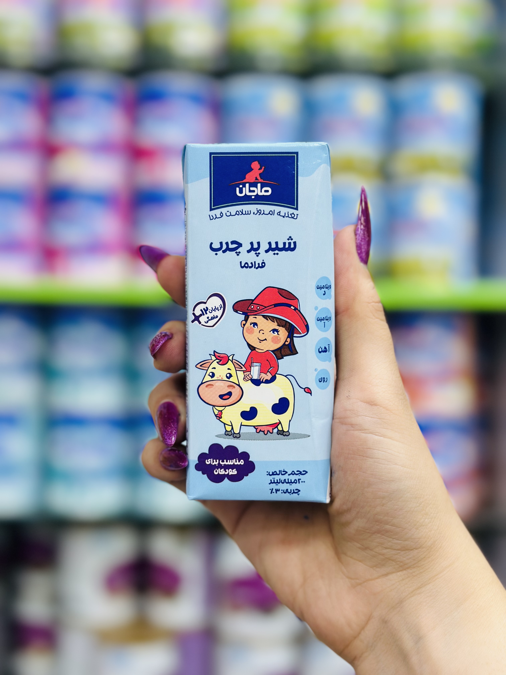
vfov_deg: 39.7
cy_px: 338
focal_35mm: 48
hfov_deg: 30.3
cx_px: 253
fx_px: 936
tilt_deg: +1.4
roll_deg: -1.5
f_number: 1.78
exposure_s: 1/100
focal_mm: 6.86
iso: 80
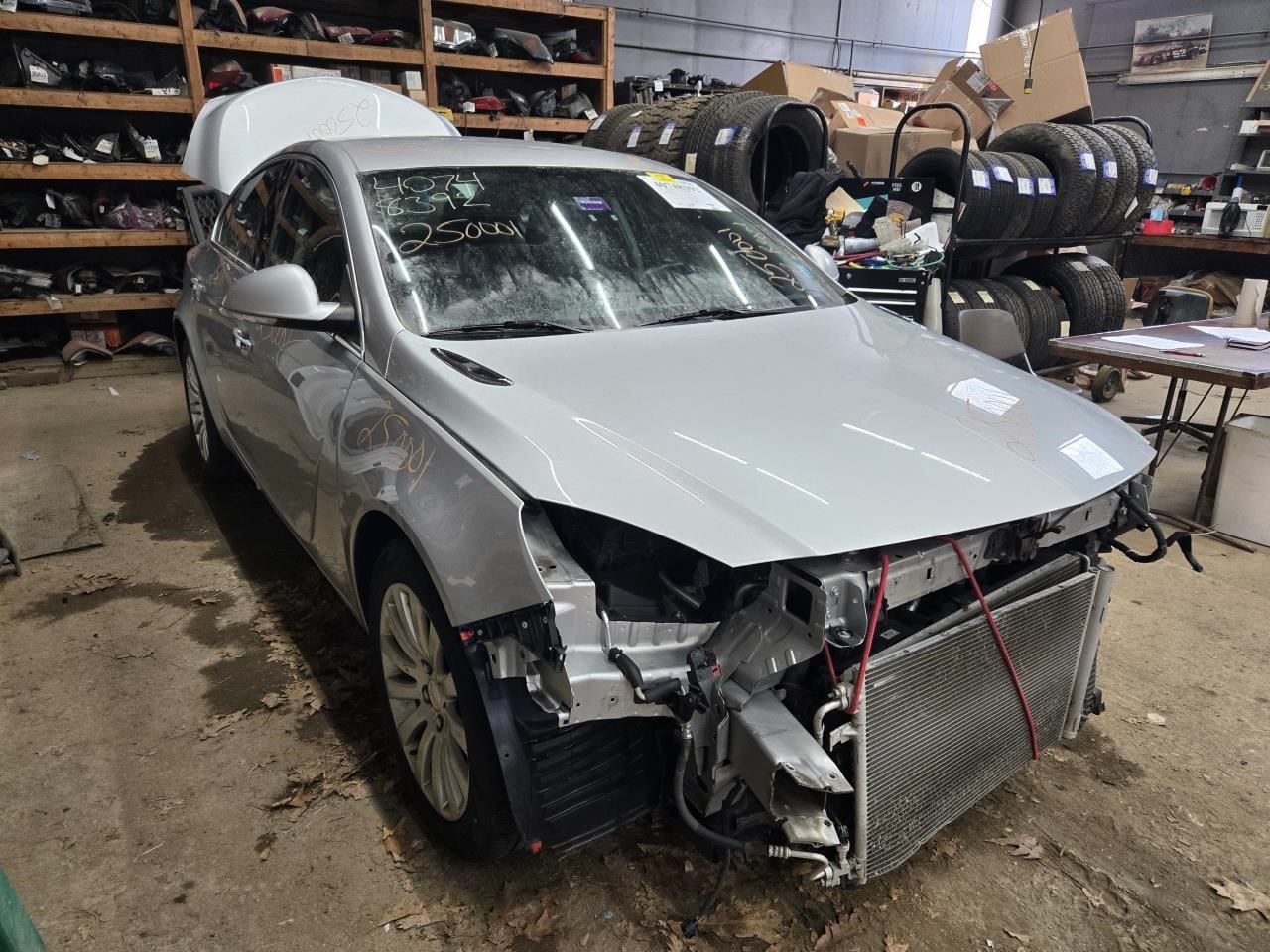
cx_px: 635
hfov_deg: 73.9
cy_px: 476
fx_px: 844
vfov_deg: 58.9
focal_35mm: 23
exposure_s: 1/120
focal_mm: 5.4
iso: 250
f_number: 1.8
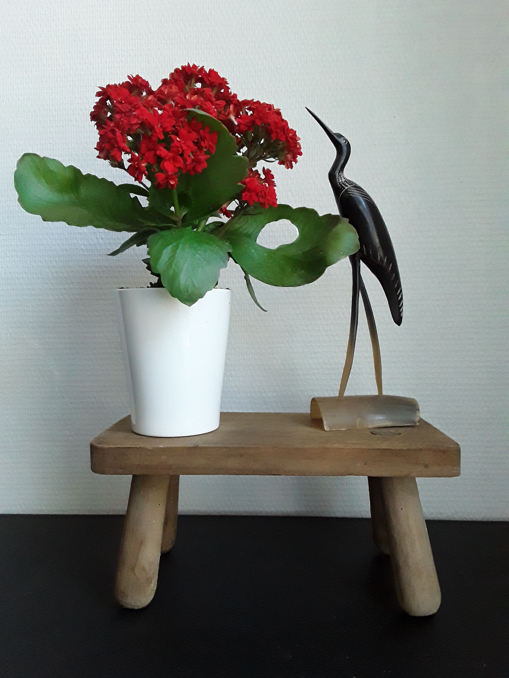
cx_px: 254
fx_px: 529
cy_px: 339
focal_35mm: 27
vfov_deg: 65.3
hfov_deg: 51.4
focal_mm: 2.91
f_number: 1.9
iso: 400
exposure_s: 1/226
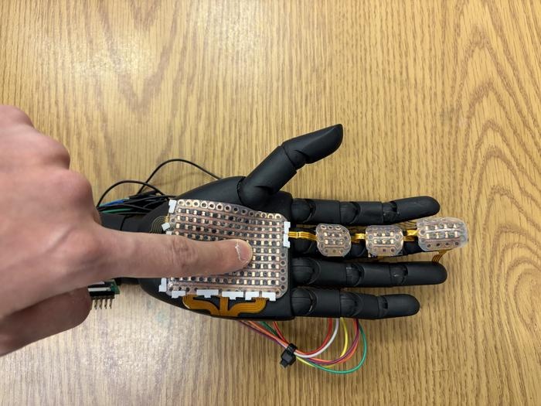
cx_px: 270
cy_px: 203
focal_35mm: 26
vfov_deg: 53.1
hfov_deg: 67.3
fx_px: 406
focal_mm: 5.96
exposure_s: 1/60
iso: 200
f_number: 1.6
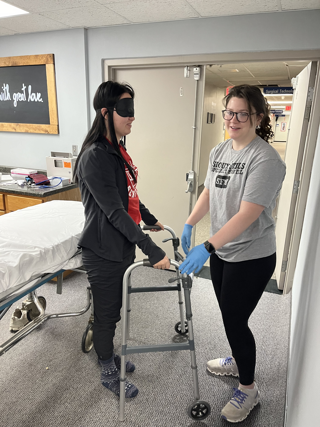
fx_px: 320
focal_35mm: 26
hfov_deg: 53.1
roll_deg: -1.2
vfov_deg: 67.3
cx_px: 160
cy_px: 214
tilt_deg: -16.9
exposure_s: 1/60
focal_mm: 5.1
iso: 320
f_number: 1.6
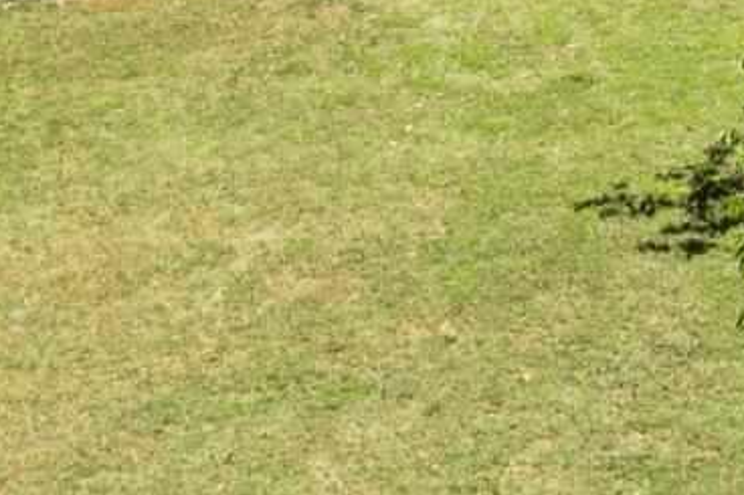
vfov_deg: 6.8
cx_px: 1900
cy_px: -527
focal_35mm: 195
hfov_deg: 9.2
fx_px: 4028
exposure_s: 1/400
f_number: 5
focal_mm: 10.26
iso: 100
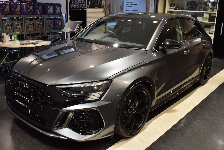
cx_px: 112
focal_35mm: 34
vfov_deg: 38.4
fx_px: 215
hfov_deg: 55.1
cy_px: 75
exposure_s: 1/40
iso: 500
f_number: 4
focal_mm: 23
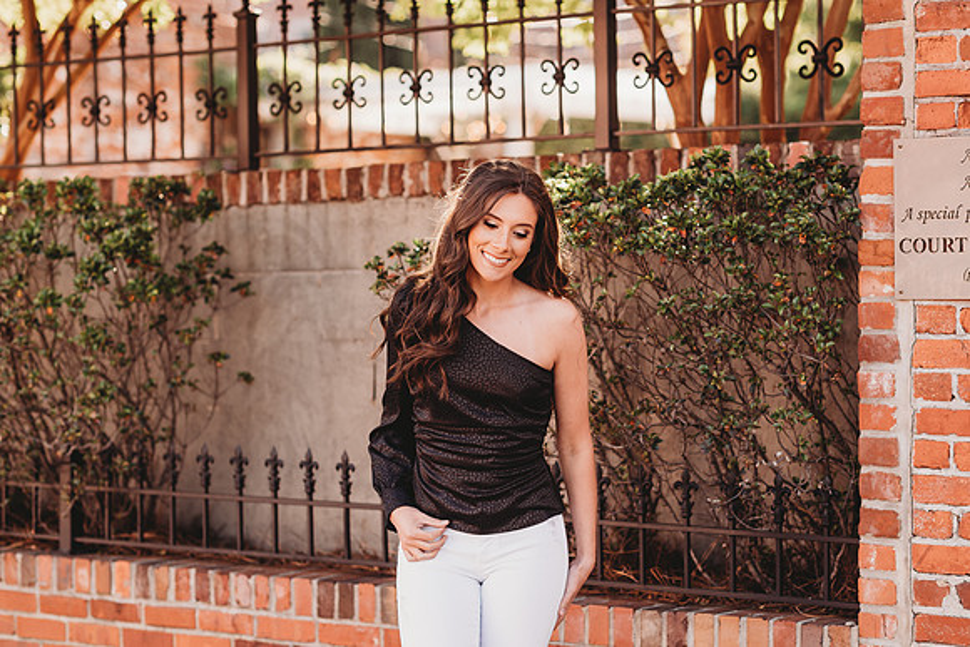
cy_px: 323
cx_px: 475
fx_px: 2377
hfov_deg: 23.1
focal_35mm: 88
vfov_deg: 15.5
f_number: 2.5
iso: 100
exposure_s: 1/250
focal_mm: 85
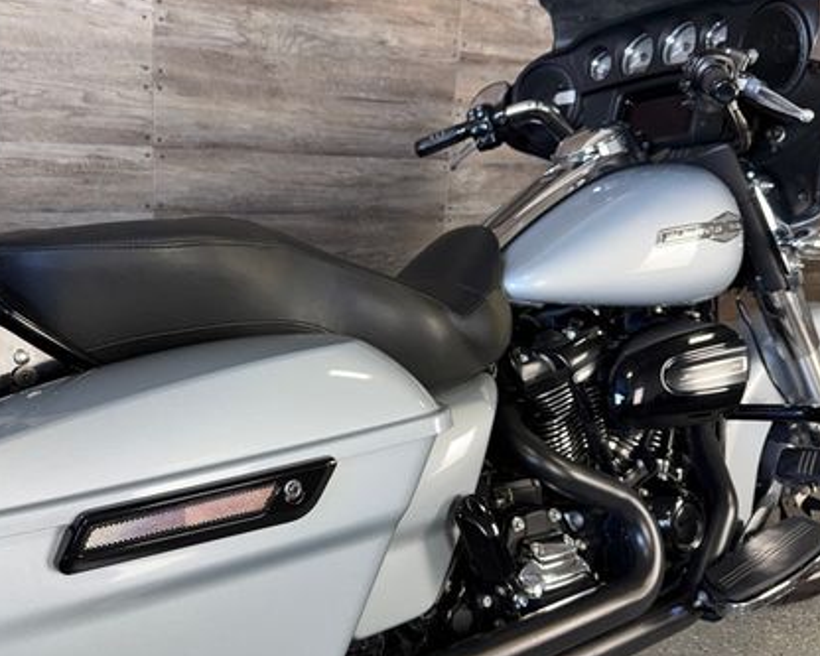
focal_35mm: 36
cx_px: 325
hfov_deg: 49.9
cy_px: 331
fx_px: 874
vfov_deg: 41.2
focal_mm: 6.76
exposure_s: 1/42
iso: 100
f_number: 1.78
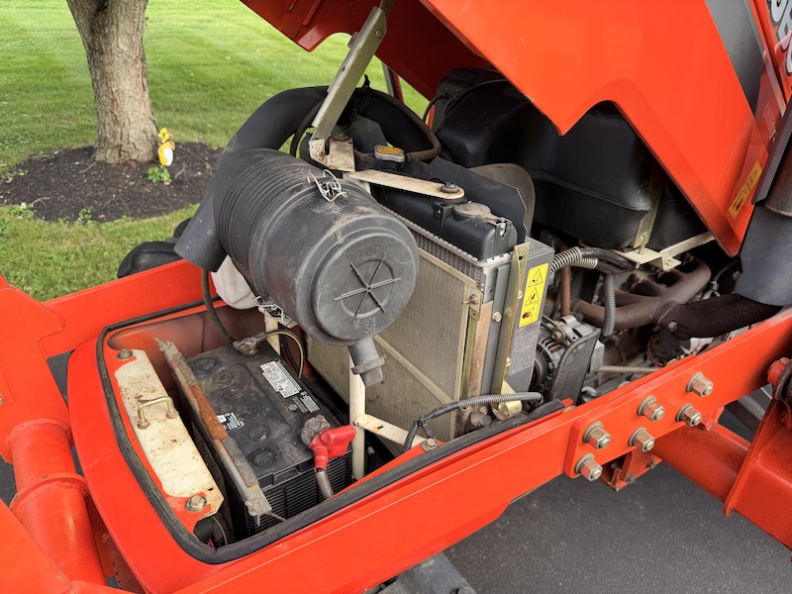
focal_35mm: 24
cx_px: 396
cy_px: 297
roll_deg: -2.2
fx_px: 549
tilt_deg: -30.6
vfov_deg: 56.8
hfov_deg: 71.6
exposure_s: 1/397
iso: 80
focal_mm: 6.76
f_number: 1.78
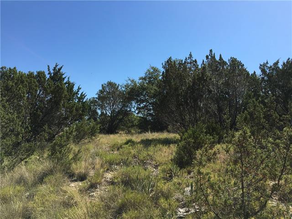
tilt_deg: +7.0
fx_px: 245
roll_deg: -0.3
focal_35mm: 29
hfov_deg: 61.7
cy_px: 110
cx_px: 146
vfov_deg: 48.2
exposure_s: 1/1451
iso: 25
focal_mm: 4.15
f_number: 2.2
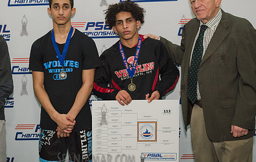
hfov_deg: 34.7
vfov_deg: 22.5
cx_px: 91
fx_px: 407
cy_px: 55
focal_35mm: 58
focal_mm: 35
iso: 1600
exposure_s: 1/320
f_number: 5
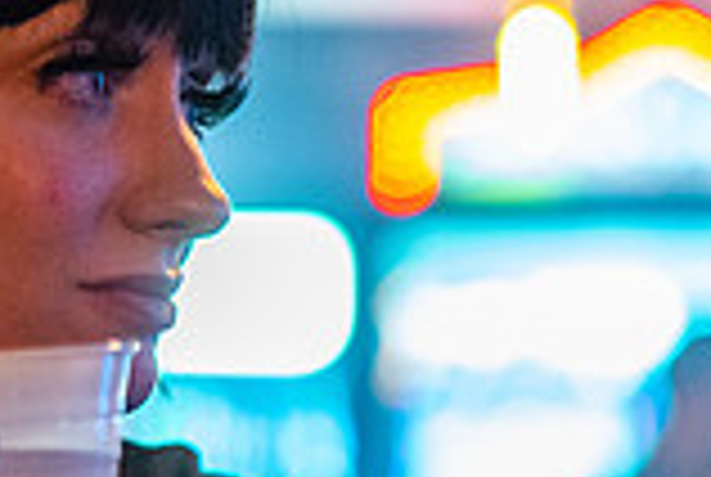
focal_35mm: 183
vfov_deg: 7.5
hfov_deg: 11.1
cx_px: 675
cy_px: 475
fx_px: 3621
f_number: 1.8
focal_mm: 50
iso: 4000
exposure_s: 1/125
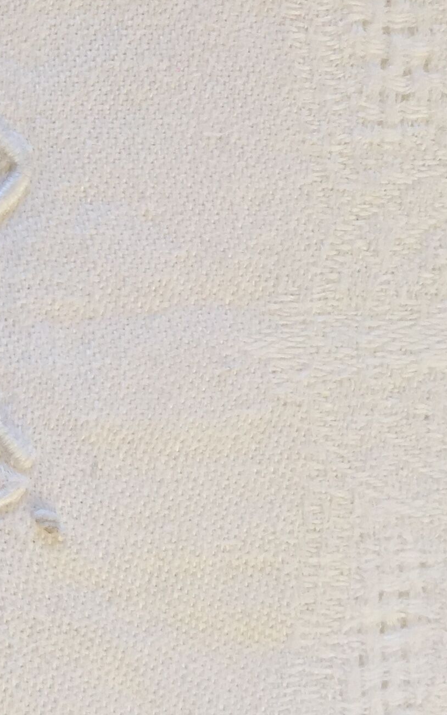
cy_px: 128
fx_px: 1501
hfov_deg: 15.9
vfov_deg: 26.2
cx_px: -176
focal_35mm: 77
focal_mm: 4.15
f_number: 2.2
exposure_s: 1/151
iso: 32
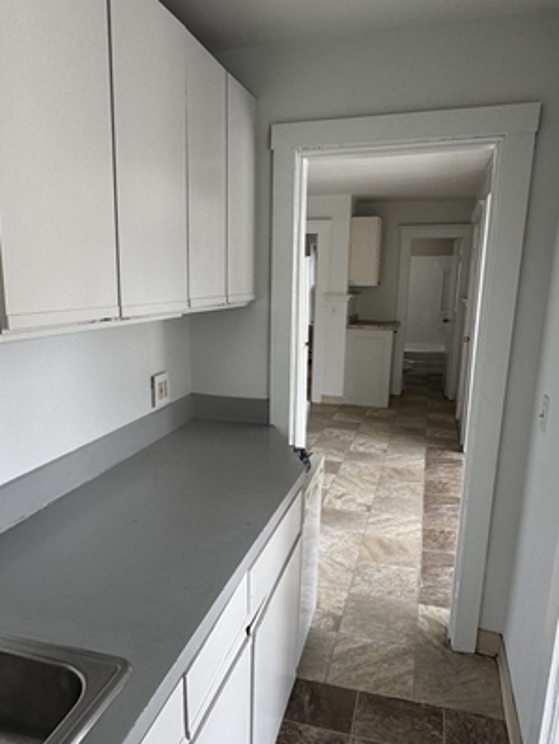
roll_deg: -0.4
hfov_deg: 51.3
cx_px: 245
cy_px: 411
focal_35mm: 27
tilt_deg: -13.4
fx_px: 581
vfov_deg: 65.1
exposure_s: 1/99
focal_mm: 2.22
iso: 64
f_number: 2.2
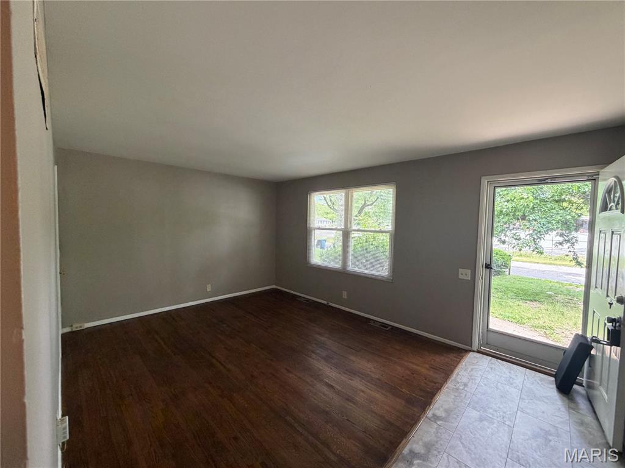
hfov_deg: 102.1
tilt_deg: -3.3
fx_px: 253
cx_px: 312
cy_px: 234
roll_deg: -0.7
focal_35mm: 14
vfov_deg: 85.7
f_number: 2.2
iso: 320
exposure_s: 1/113
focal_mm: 2.22
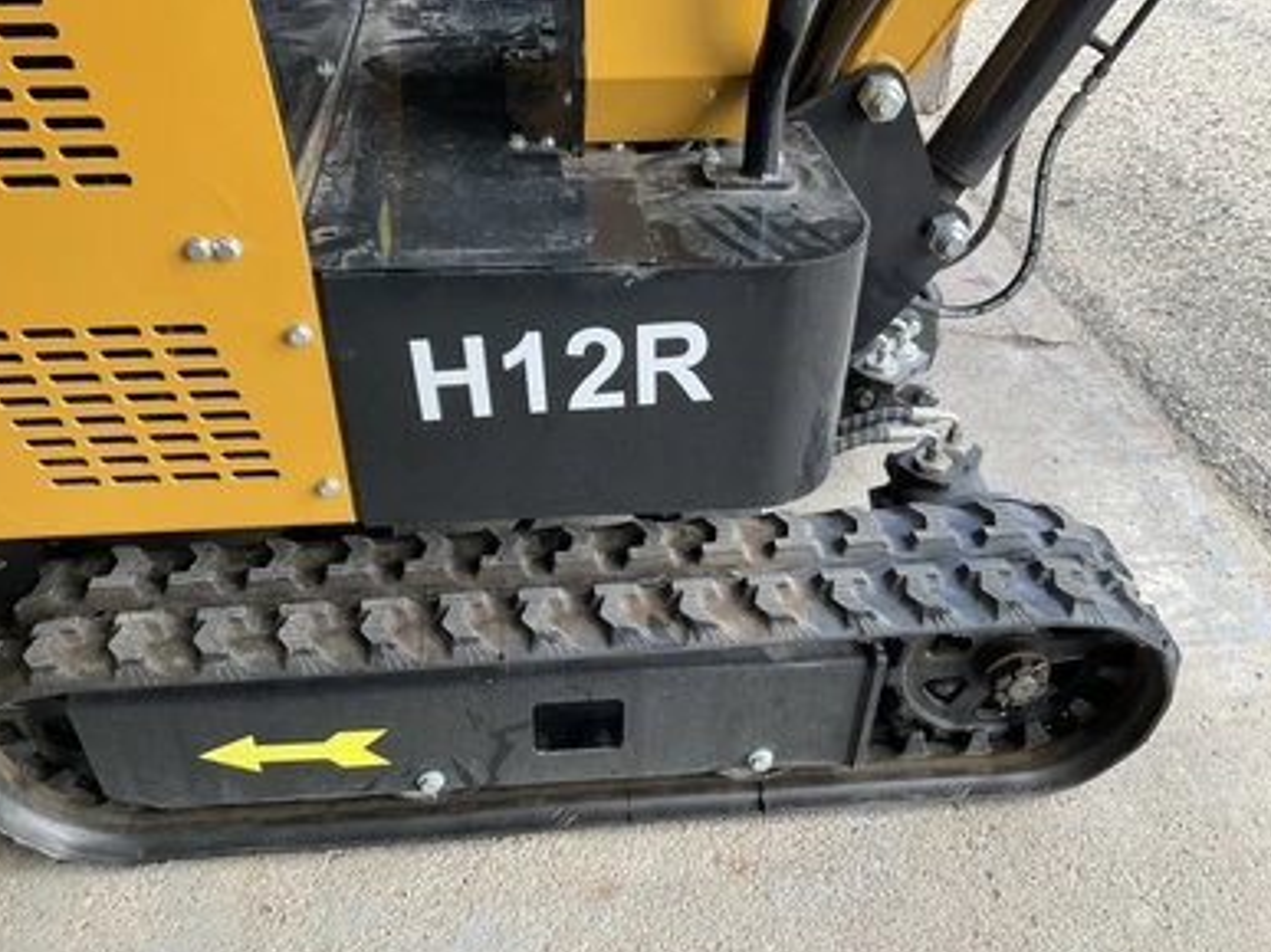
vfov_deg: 46.8
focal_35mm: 30
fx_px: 1101
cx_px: 637
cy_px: 486
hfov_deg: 60.0
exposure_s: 1/122
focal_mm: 3
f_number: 1.8
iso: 32
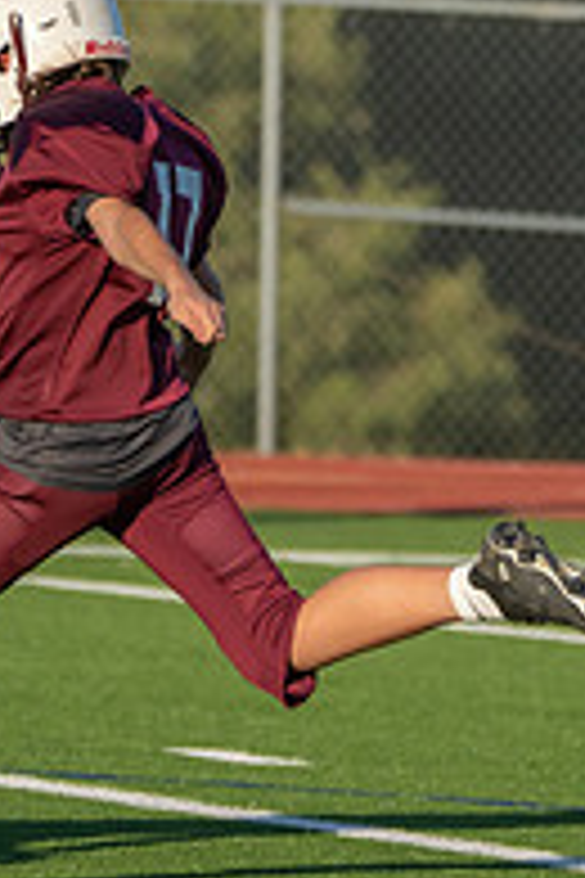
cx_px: 184
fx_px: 19303
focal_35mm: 792
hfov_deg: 1.7
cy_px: 403
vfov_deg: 2.6
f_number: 5.6
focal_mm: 215
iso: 200
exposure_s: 1/1000
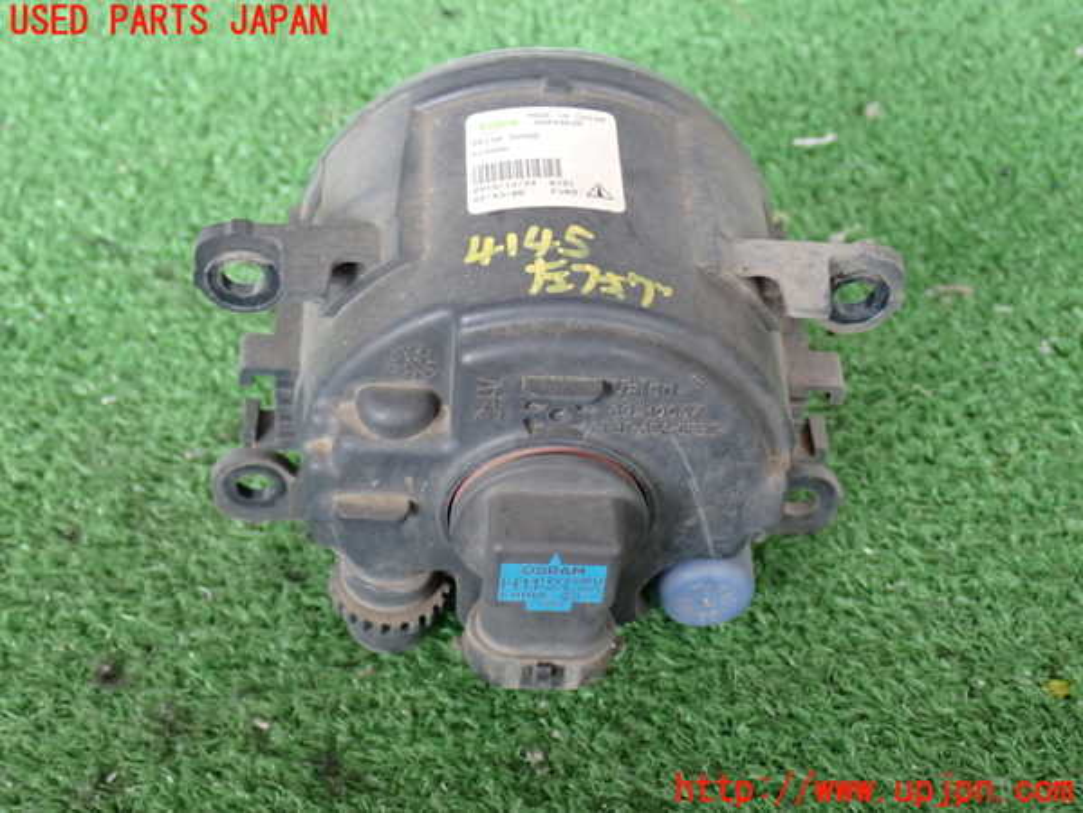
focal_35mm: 54
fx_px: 1689
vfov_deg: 27.0
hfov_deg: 35.5
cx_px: 542
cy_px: 406
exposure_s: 1/50
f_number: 3.3
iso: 320
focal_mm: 9.65
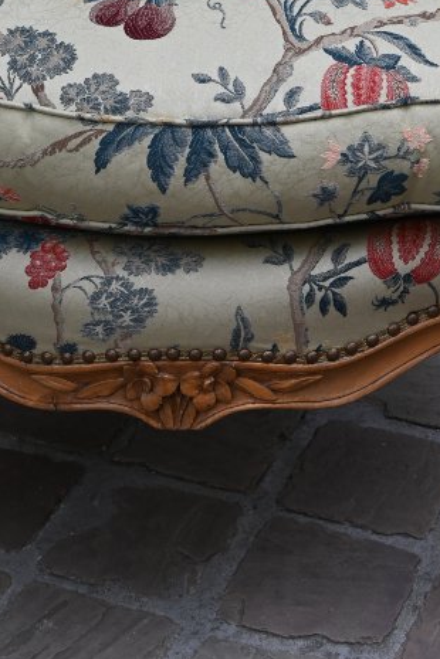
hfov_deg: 12.2
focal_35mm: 112
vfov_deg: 17.9
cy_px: 43
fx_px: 2059
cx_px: 294
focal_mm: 29
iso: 100
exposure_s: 1/125
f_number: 5.6
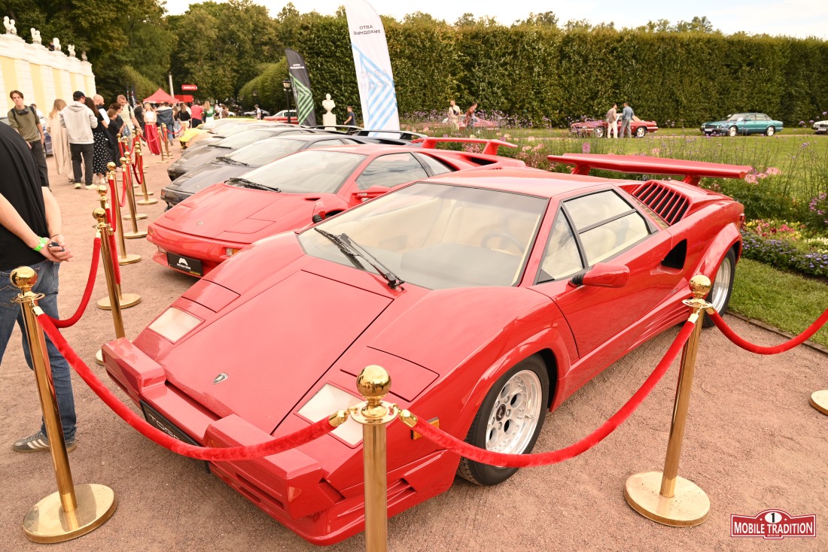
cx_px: 414
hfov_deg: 69.4
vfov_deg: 49.6
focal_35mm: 26
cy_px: 276
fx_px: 598
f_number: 5.6
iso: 200
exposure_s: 1/250
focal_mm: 26
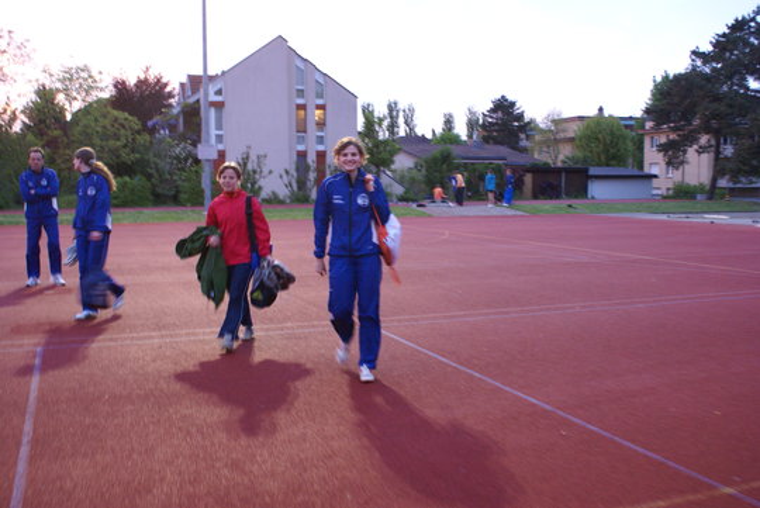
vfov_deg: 36.9
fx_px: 761
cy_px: 254
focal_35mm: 36
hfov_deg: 53.1
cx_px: 380
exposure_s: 1/30
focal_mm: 24
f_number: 4.5
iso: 800
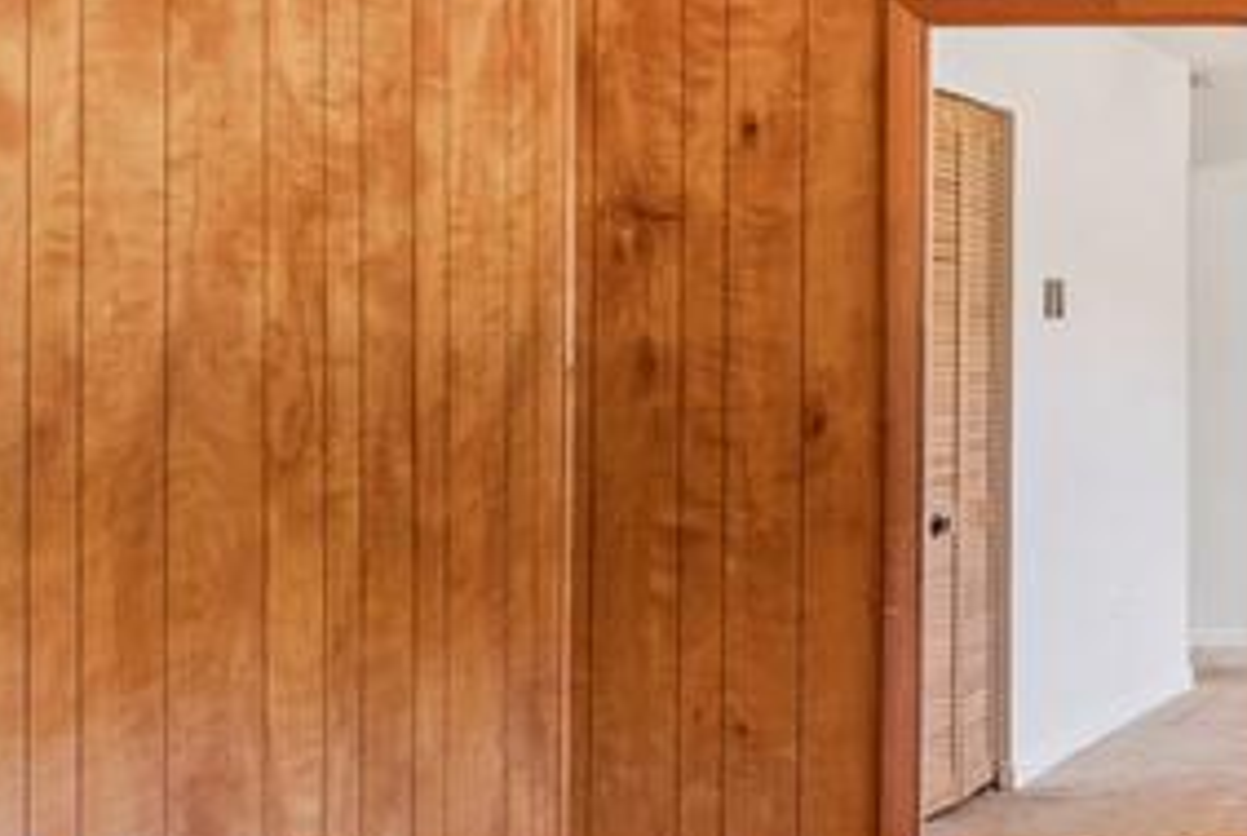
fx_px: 2075
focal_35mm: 60
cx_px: 1782
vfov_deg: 22.8
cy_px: 363
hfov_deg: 26.2
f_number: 4.5
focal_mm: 16.5
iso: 2000
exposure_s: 1/125
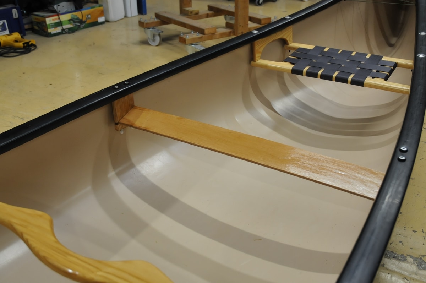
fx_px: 443
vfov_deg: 35.4
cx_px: 213
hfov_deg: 51.3
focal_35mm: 38
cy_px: 142
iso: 800
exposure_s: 1/100
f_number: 5
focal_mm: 25
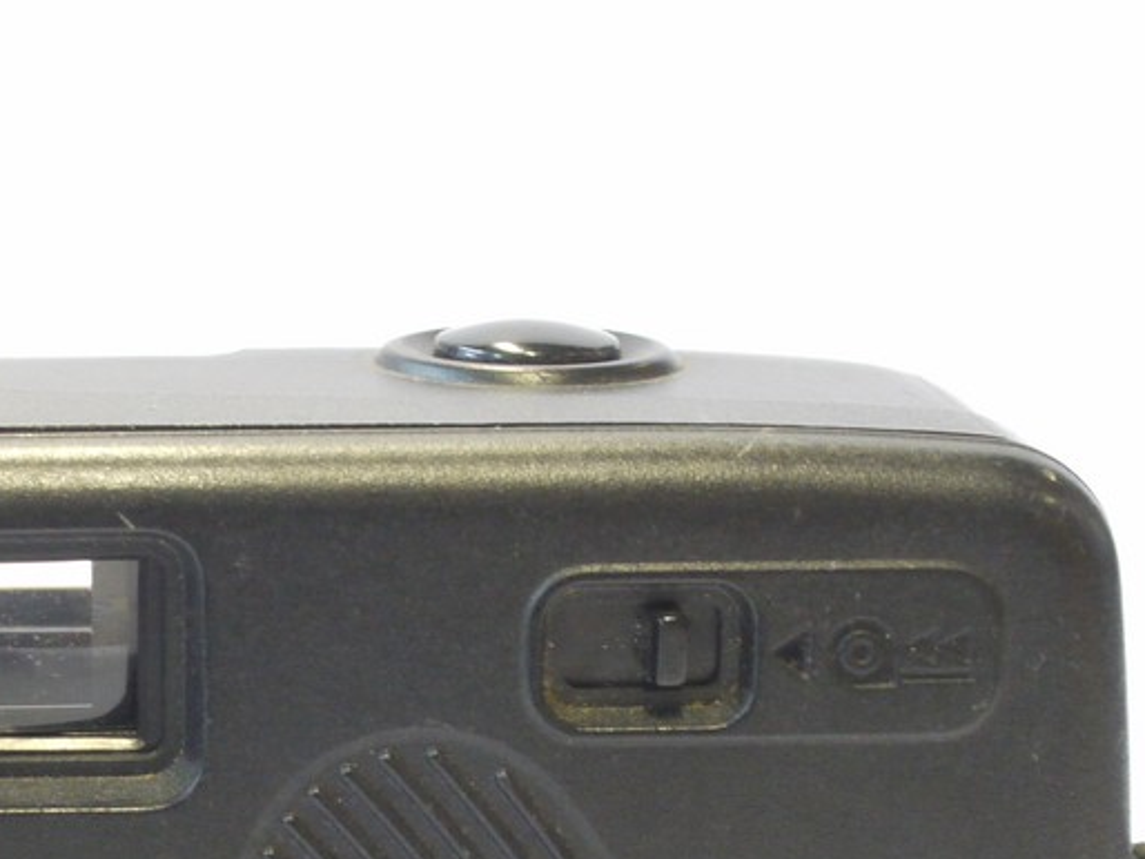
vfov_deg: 10.5
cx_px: -40
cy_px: 957
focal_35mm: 140
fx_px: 4633
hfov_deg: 13.9
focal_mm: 30
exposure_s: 1/10
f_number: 10
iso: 800
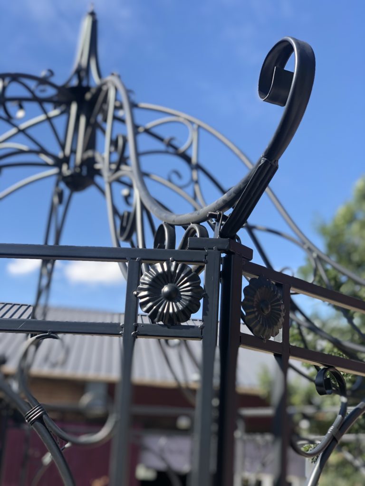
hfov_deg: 28.0
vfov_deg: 36.8
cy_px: 243
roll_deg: -3.2
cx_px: 182
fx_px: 731
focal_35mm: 52
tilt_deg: +21.0
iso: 16
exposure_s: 1/475
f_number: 2.4
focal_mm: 6
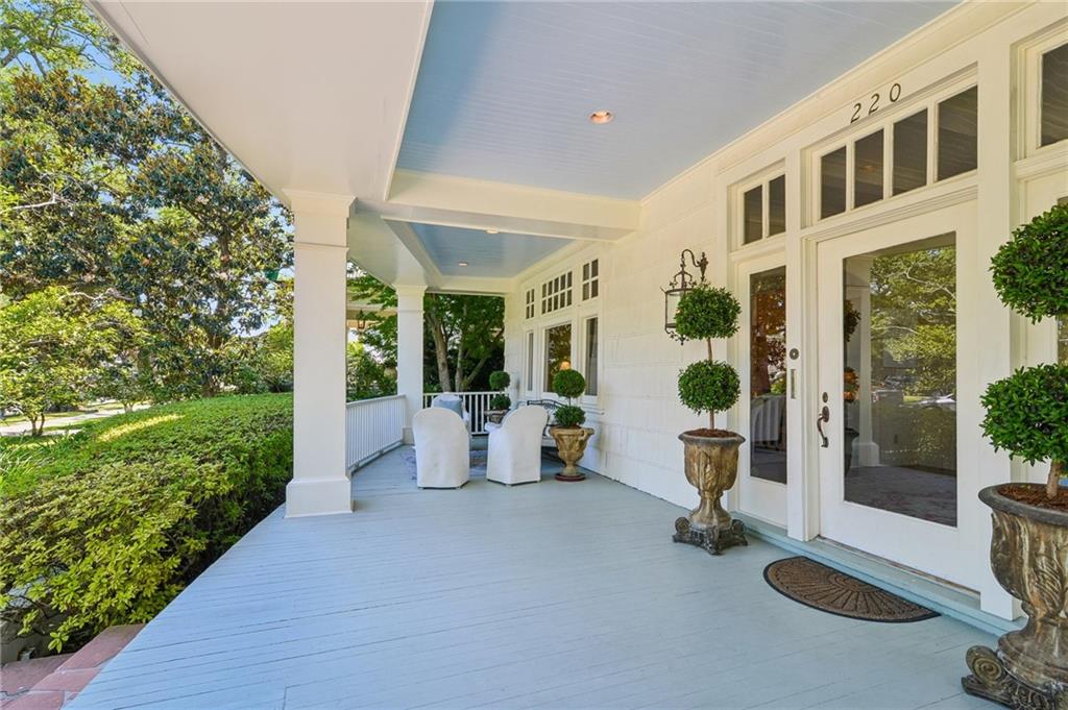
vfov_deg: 73.7
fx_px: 474
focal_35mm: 16
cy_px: 355
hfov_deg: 96.8
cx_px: 534
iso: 400
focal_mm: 16
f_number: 14
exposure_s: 1/15
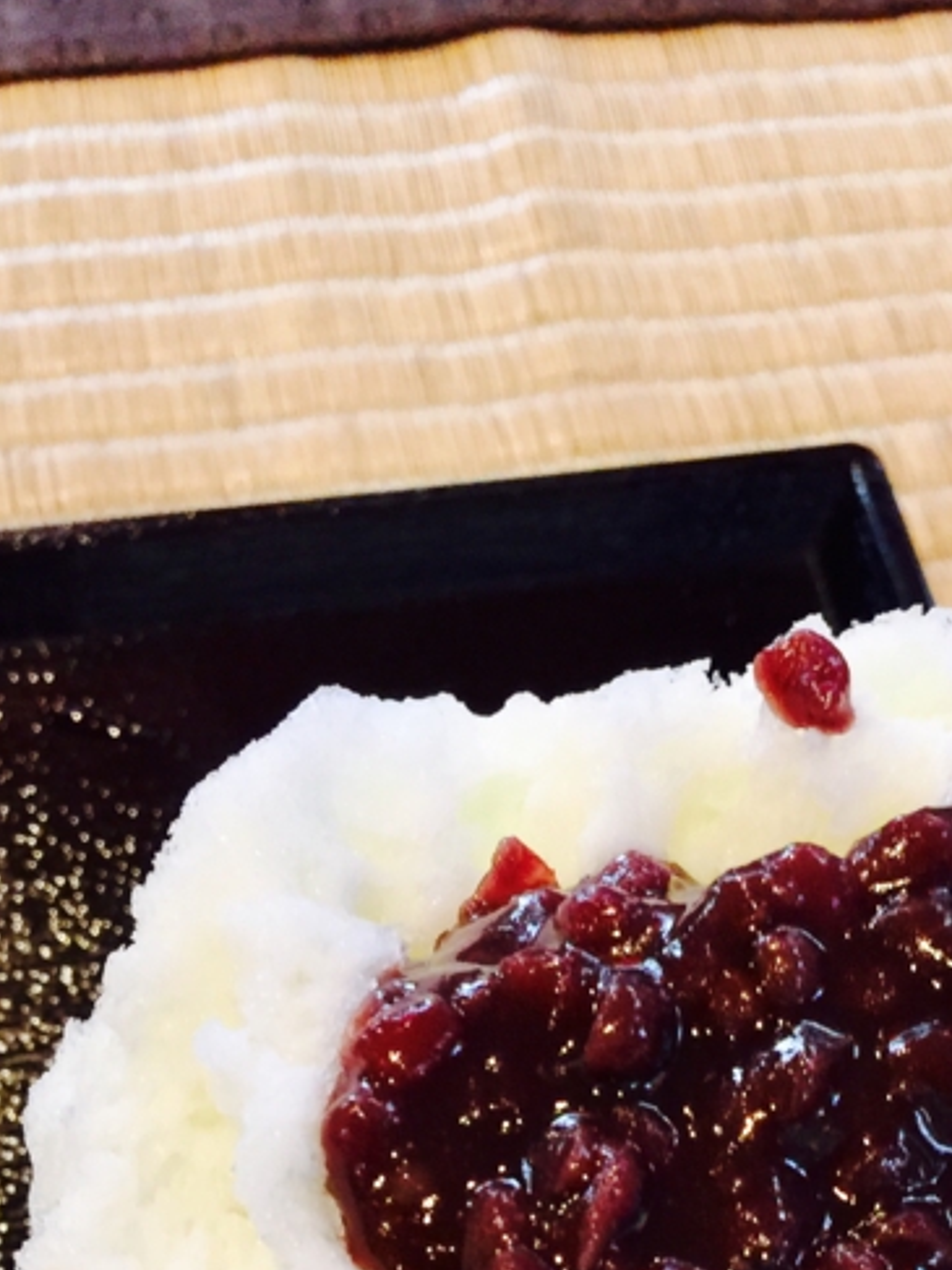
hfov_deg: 23.6
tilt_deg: -60.1
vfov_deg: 29.5
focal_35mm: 61
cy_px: 1286
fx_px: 2238
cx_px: 785
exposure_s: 1/15
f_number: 2.2
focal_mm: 4.15
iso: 80
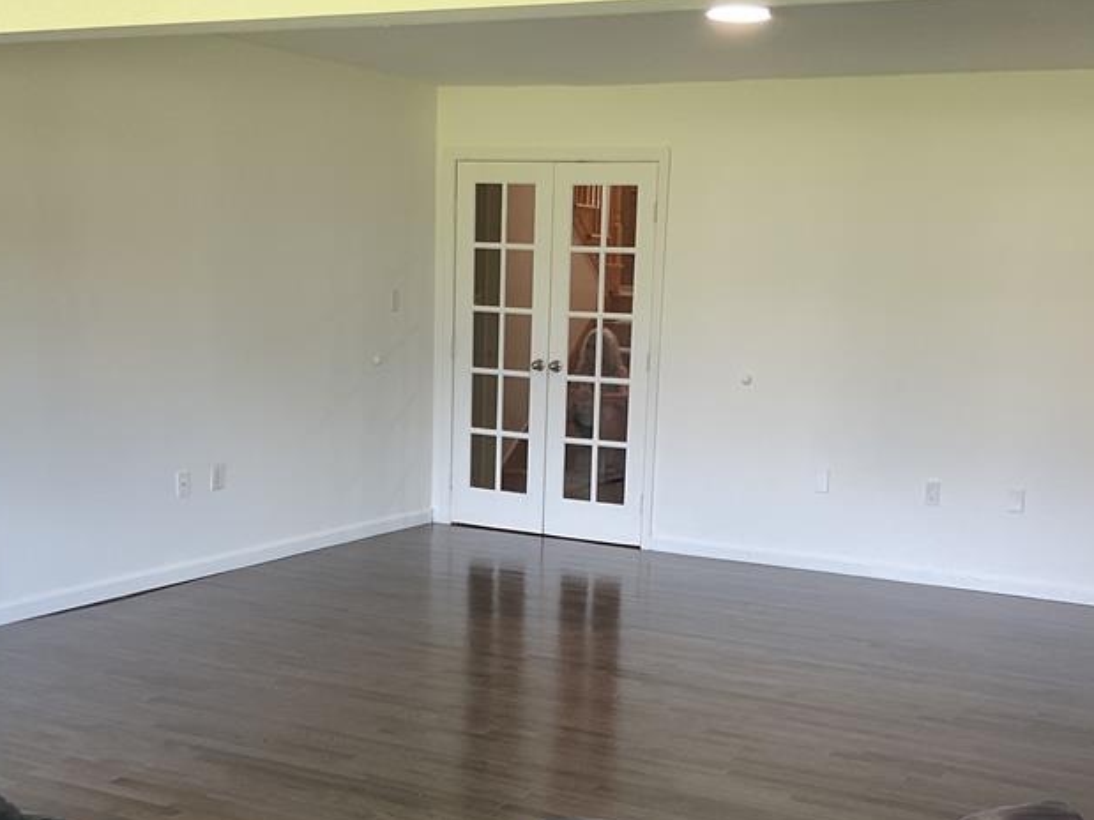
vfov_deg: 29.9
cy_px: 590
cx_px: 574
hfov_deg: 39.7
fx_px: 1517
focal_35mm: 48
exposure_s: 1/60
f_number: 1.8
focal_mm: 3
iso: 80
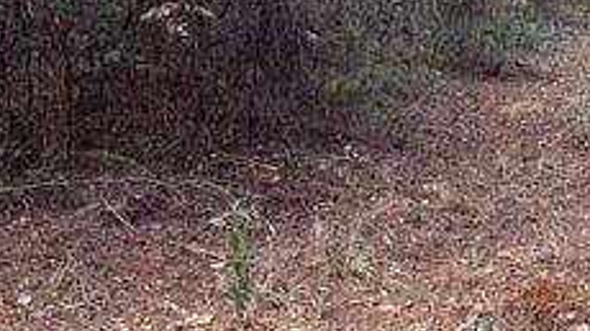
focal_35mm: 68
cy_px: 110
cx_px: 344
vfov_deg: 17.6
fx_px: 1063
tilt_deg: -10.6
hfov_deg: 31.0
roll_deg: -1.1
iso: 40
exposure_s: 1/106
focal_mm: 2.22
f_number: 2.2
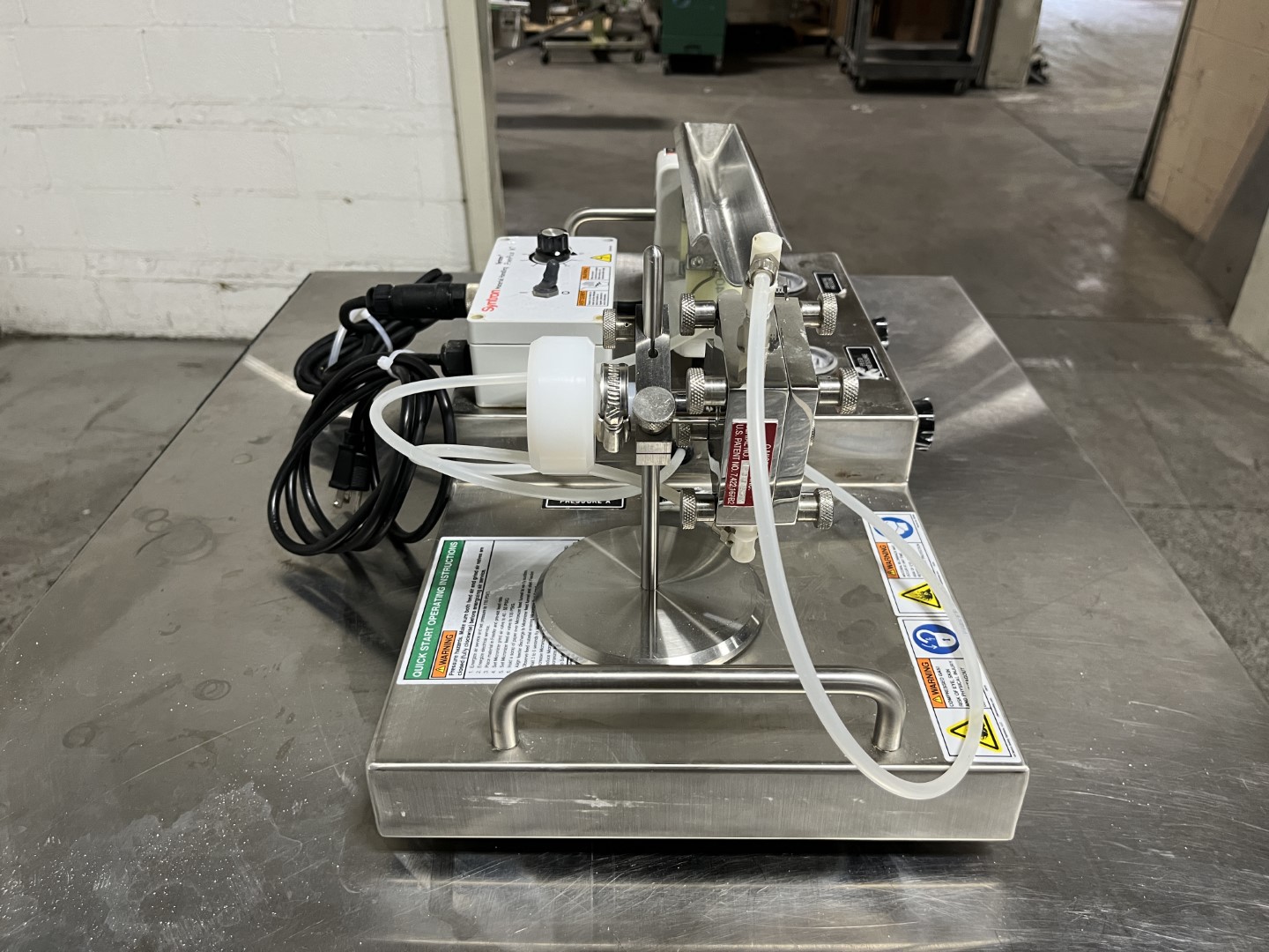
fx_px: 953
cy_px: 476
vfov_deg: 53.1
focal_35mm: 26
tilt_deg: -31.8
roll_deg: -0.8
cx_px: 634
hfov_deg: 67.3
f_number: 1.6
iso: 160
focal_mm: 5.1
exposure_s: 1/60
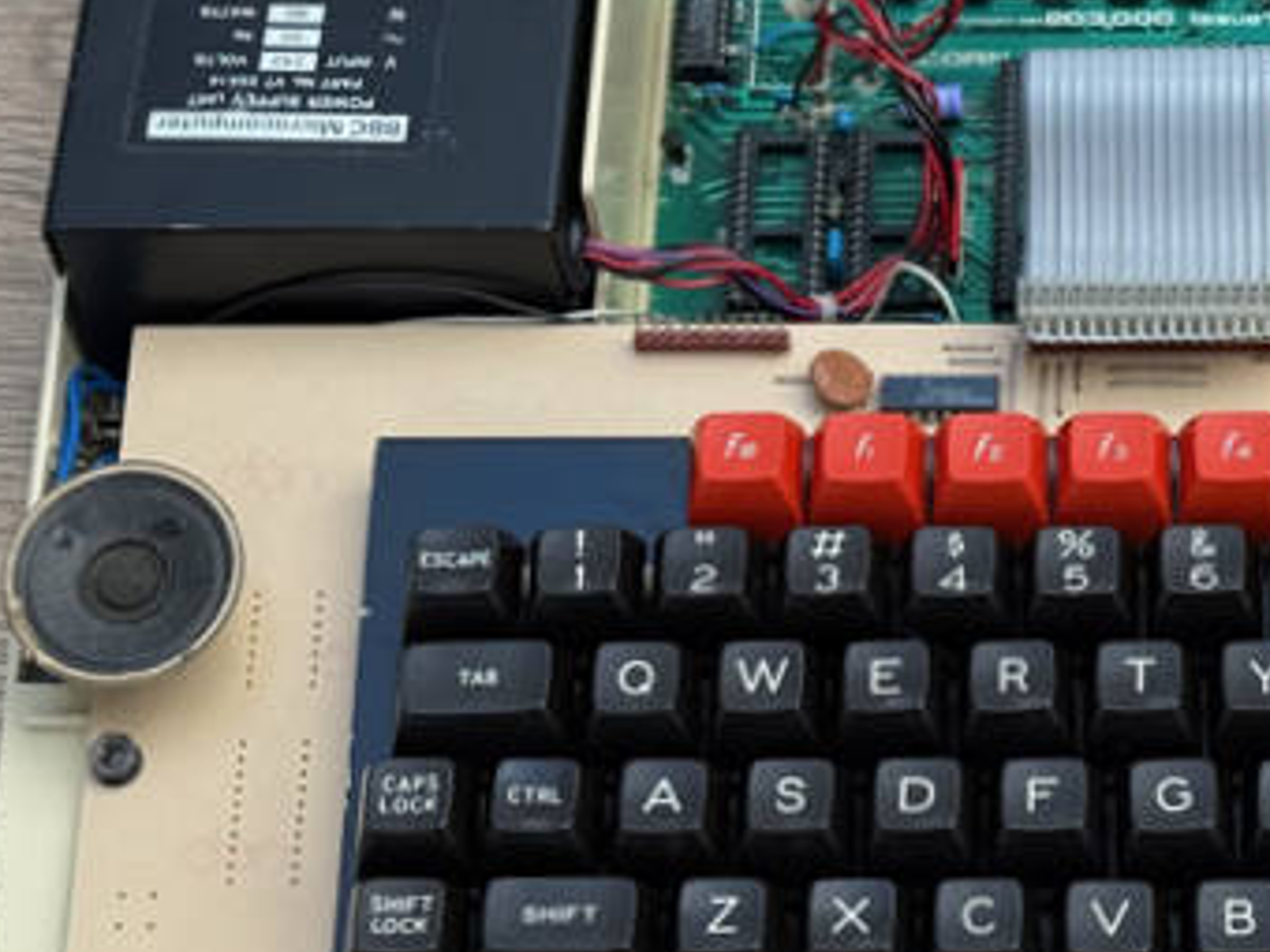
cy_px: 426
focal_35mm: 113
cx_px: 1292
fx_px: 4146
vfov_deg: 13.1
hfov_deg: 17.0
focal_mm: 6.8
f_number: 1.8
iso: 100
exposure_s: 1/242
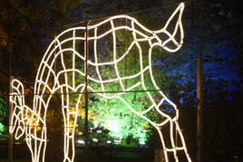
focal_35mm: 84
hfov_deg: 24.0
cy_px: 109
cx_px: 71
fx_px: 567
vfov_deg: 16.2
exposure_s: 1/13
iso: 3200
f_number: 5.6
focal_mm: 50
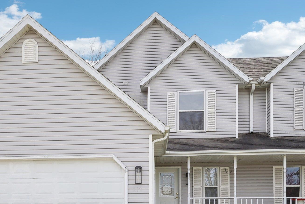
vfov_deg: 24.5
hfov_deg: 35.9
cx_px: 104
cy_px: 142
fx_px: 466
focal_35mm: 55
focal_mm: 35
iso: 100
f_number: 8
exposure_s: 1/200
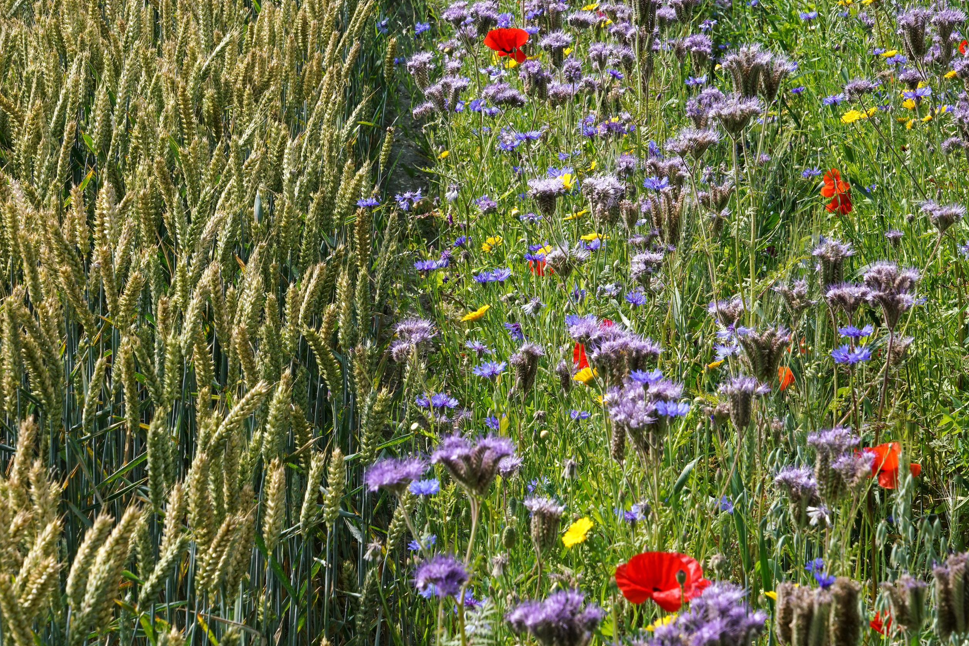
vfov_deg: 10.8
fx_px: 3419
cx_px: 444
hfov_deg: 16.1
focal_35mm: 127
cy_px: 153
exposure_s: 1/160
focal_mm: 83
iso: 320
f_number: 16
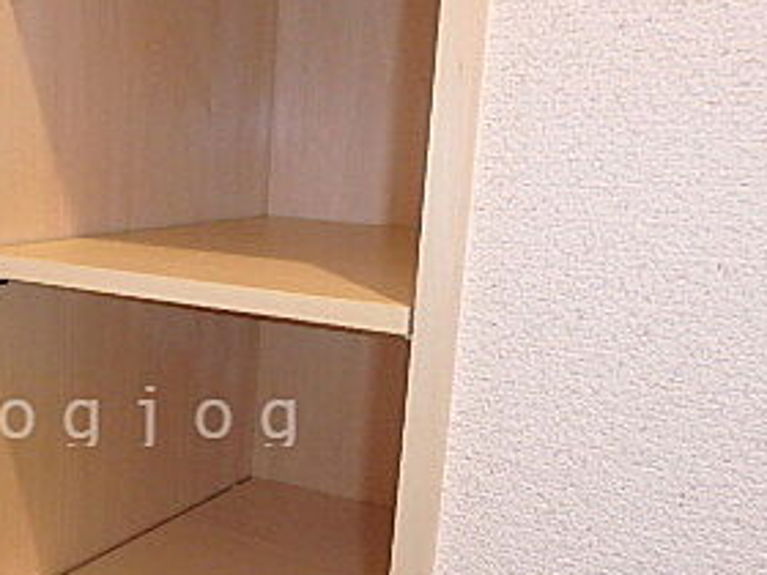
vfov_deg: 29.9
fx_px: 1064
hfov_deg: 37.8
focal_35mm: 48
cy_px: 413
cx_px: 123
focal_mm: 3.7
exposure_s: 1/30
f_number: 3.5
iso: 400
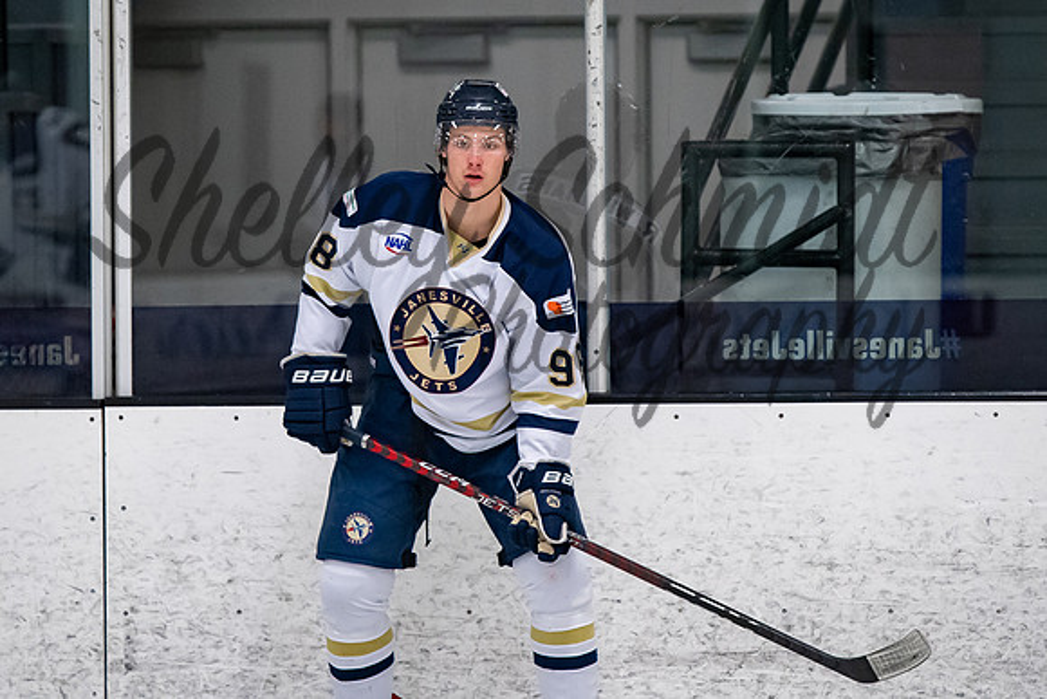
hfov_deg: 5.5
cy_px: 270
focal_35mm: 376
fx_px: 10946
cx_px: 431
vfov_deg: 3.7
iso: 2000
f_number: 3.2
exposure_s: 1/800
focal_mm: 200
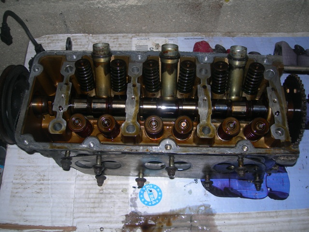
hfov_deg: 49.0
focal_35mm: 38
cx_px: 154
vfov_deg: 37.7
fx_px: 339
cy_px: 116
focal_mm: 7.8
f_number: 2.8
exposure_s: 1/60.1
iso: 50
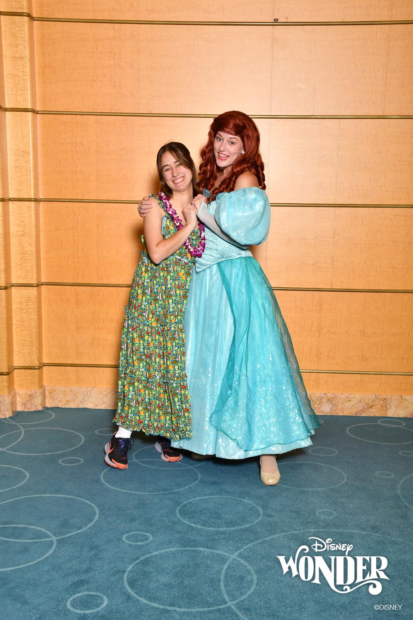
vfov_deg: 41.1
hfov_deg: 28.1
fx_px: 826
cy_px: 310
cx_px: 206
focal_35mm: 48
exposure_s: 1/125
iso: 500
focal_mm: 32
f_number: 6.3
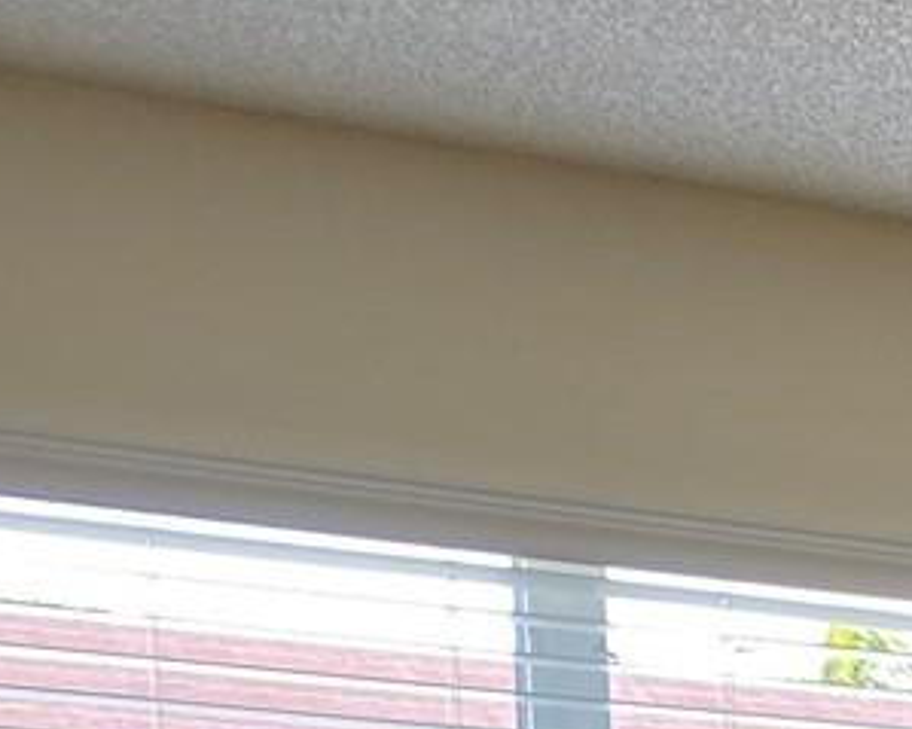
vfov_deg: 9.8
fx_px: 3670
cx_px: 2099
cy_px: 1824
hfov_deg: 11.8
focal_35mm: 136
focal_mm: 4.25
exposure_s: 1/122
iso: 50
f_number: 1.8
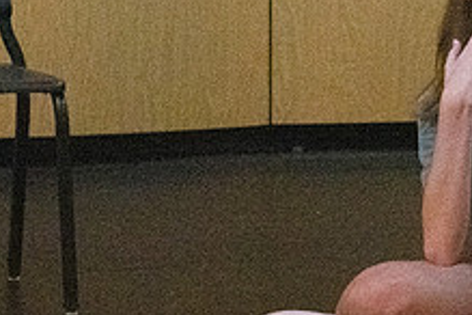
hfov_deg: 7.8
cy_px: 181
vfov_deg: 5.2
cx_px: 616
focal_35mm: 262
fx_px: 3435
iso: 25600
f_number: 5.6
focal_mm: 66
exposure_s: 1/400
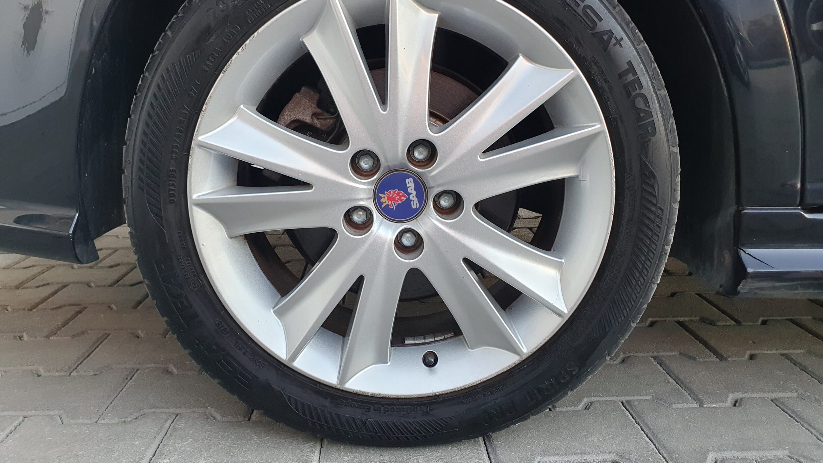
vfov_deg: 40.1
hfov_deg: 66.1
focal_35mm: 29
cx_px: 406
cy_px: 196
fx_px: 633
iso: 160
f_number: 2.4
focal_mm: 4.32
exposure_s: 1/100
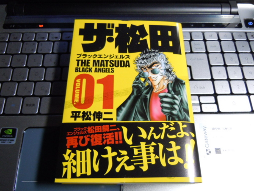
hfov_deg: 60.0
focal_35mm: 30
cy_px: 96
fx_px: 220
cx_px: 127
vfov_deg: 46.8
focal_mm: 5.4
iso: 400
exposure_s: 1/25
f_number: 3.5
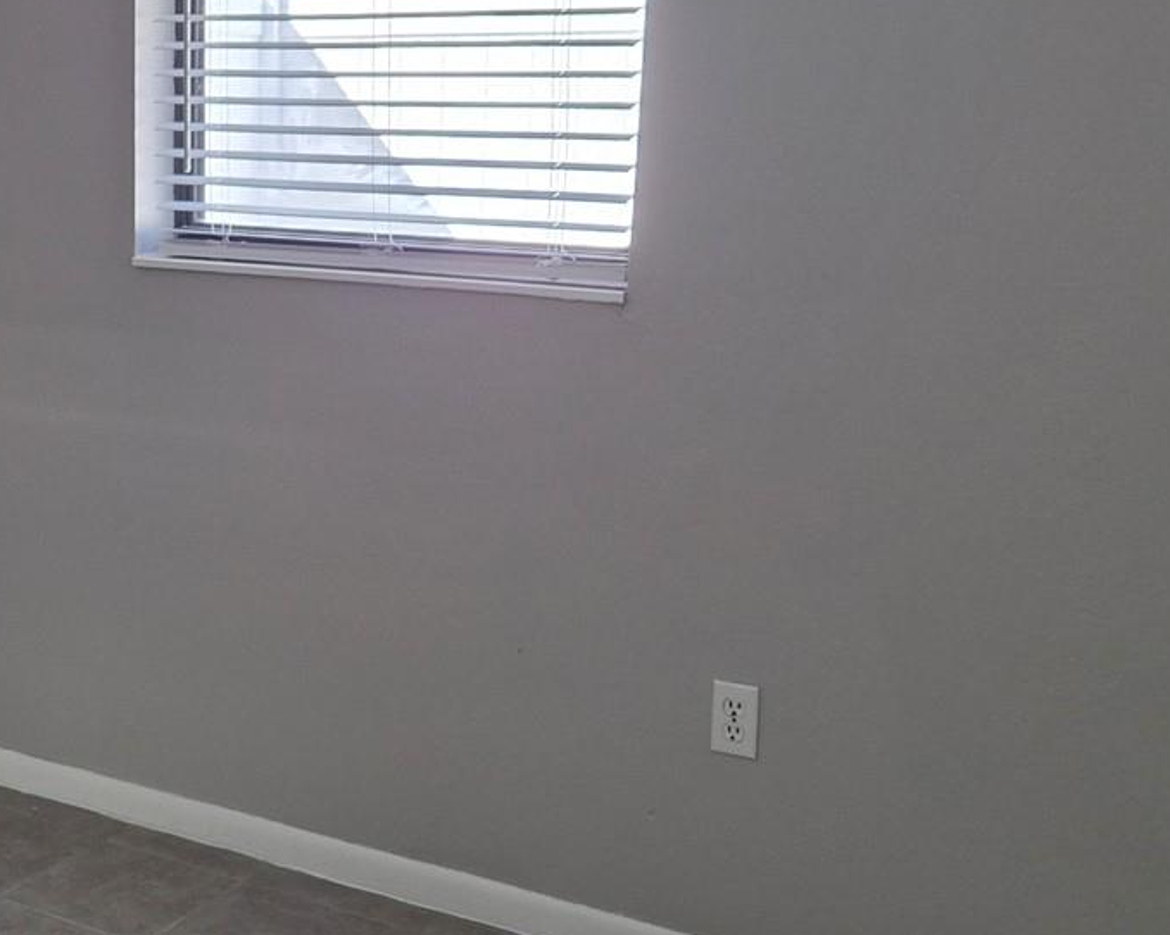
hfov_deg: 33.7
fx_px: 1835
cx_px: 145
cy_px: 490
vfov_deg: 28.6
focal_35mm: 53
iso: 160
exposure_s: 1/180
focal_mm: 5.4
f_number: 1.8
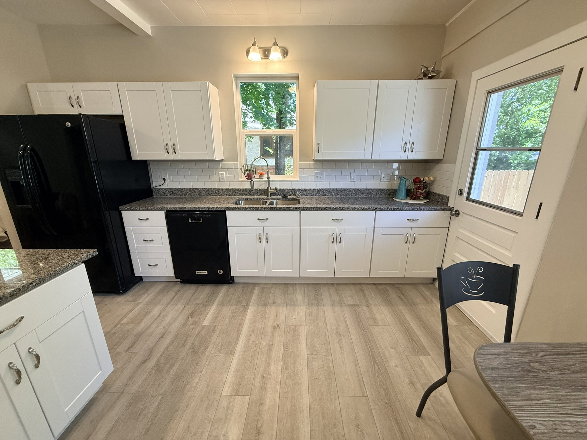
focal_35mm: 14
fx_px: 237
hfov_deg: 102.1
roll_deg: +0.4
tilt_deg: -13.5
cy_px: 220
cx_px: 294
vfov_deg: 85.7
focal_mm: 2.22
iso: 200
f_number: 2.2
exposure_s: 1/120
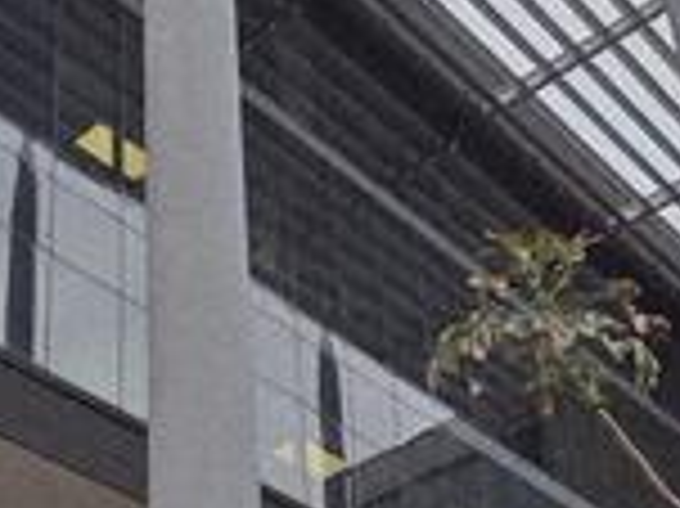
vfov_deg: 20.4
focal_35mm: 69
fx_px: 1354
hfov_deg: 28.1
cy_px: 539
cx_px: 275
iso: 40
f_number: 1.9
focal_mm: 2.2
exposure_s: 1/580
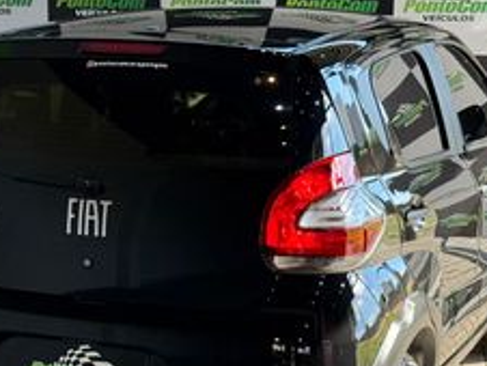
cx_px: 198
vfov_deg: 14.8
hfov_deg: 19.6
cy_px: 220
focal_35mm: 100
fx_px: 1408
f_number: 1.78
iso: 100
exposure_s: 1/300
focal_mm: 6.76
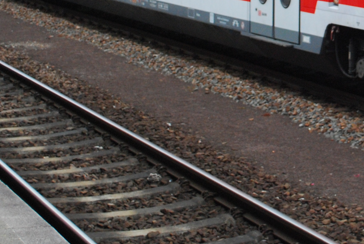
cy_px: -51
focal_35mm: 115
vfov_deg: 11.7
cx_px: 393
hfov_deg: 17.2
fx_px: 1164
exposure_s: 1/1000
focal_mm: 26
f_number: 4.5
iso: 800
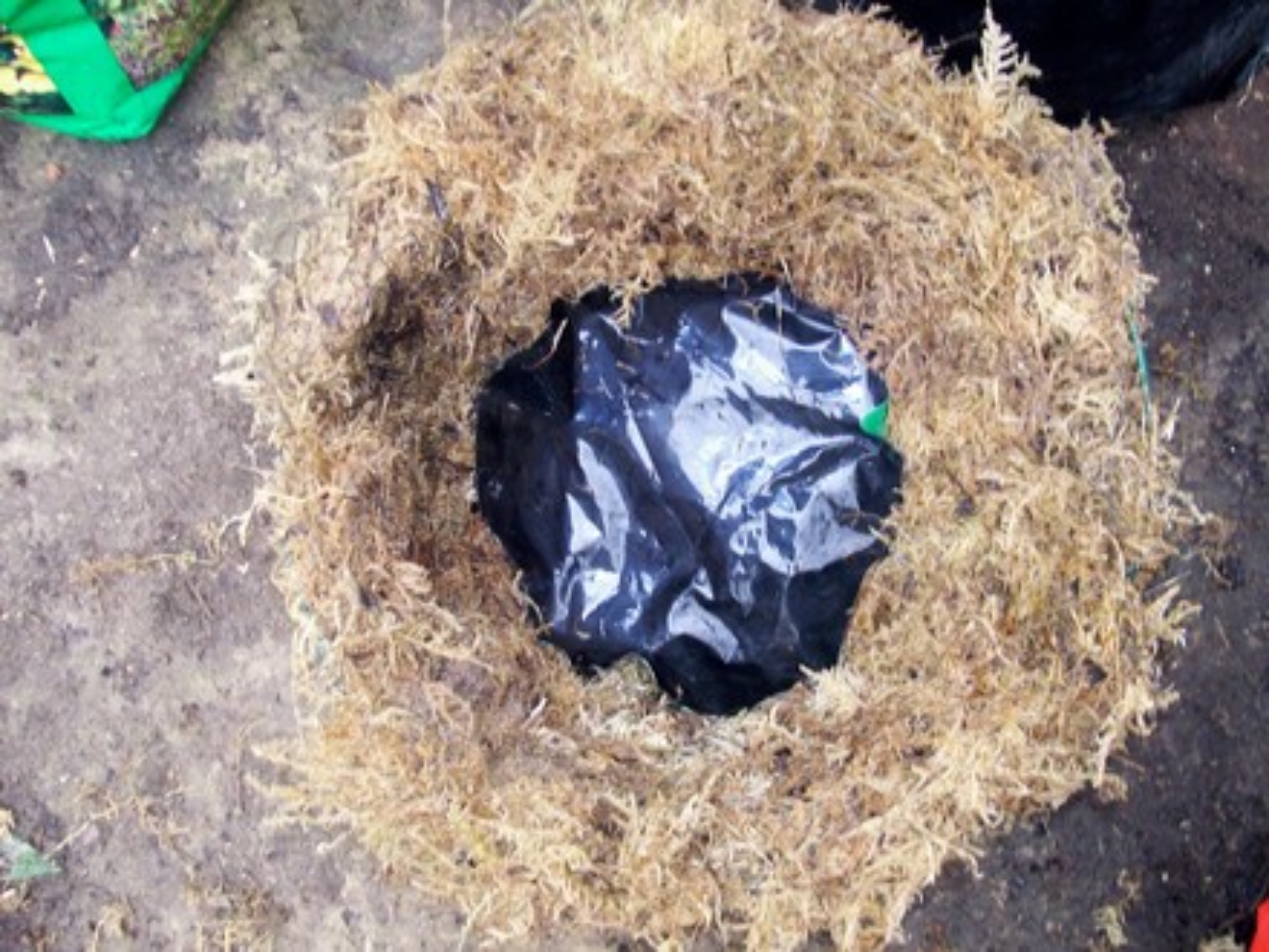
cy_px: 476
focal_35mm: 36
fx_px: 1320
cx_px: 634
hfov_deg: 51.4
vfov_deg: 39.7
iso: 80
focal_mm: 6
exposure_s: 1/64
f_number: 2.7
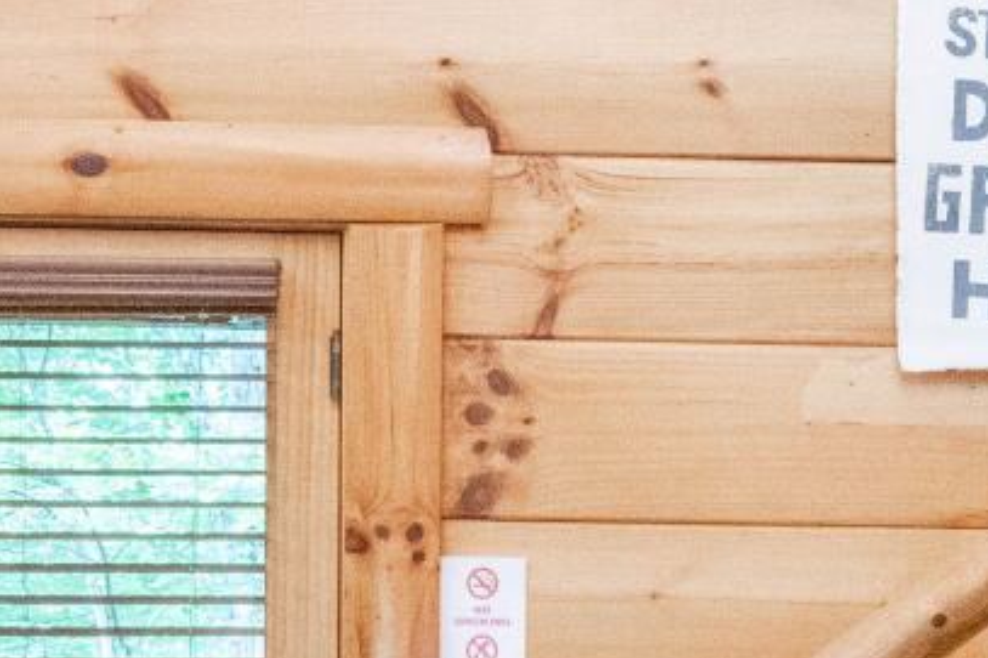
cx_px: 607
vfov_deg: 11.3
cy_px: 872
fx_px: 3237
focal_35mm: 118
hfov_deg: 17.3
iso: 500
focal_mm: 16
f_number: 9
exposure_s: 1/80
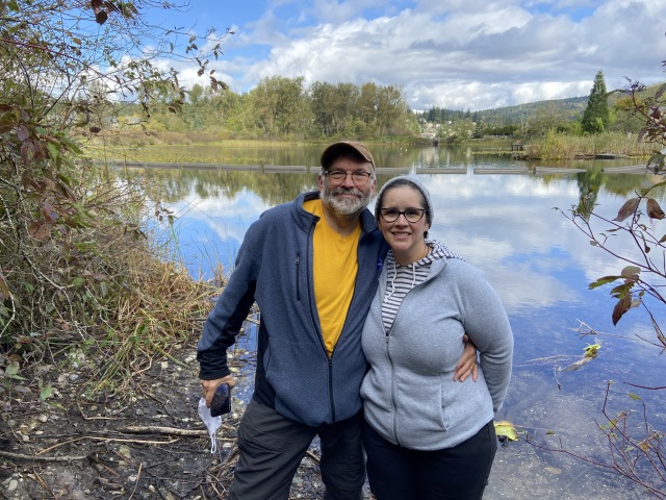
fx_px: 500
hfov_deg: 67.3
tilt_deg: -11.9
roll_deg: +0.0
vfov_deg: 53.1
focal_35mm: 26
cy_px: 250
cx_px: 333
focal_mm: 4.25
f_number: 1.8
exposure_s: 1/1025
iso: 32
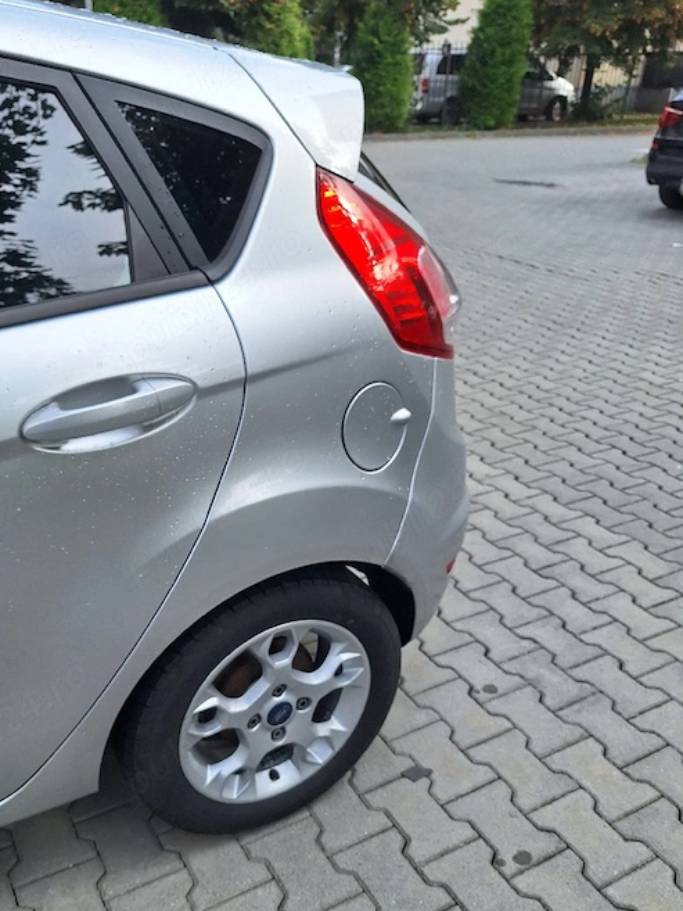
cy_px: 546
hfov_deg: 49.4
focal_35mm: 28
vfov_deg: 62.9
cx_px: 269
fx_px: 736
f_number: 1.8
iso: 40
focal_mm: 5.54
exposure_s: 1/909
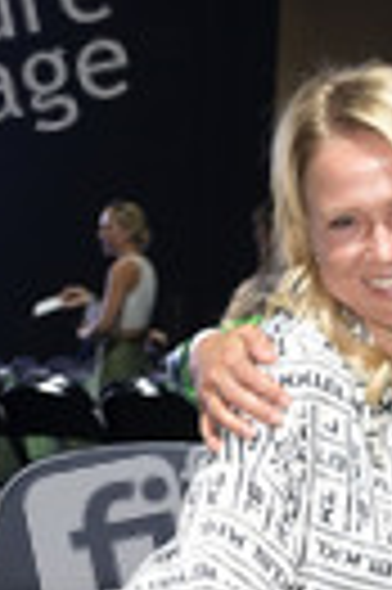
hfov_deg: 13.7
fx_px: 1605
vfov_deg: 19.4
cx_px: 387
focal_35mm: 98
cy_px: 748
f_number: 4
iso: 2000
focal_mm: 32
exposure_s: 1/25
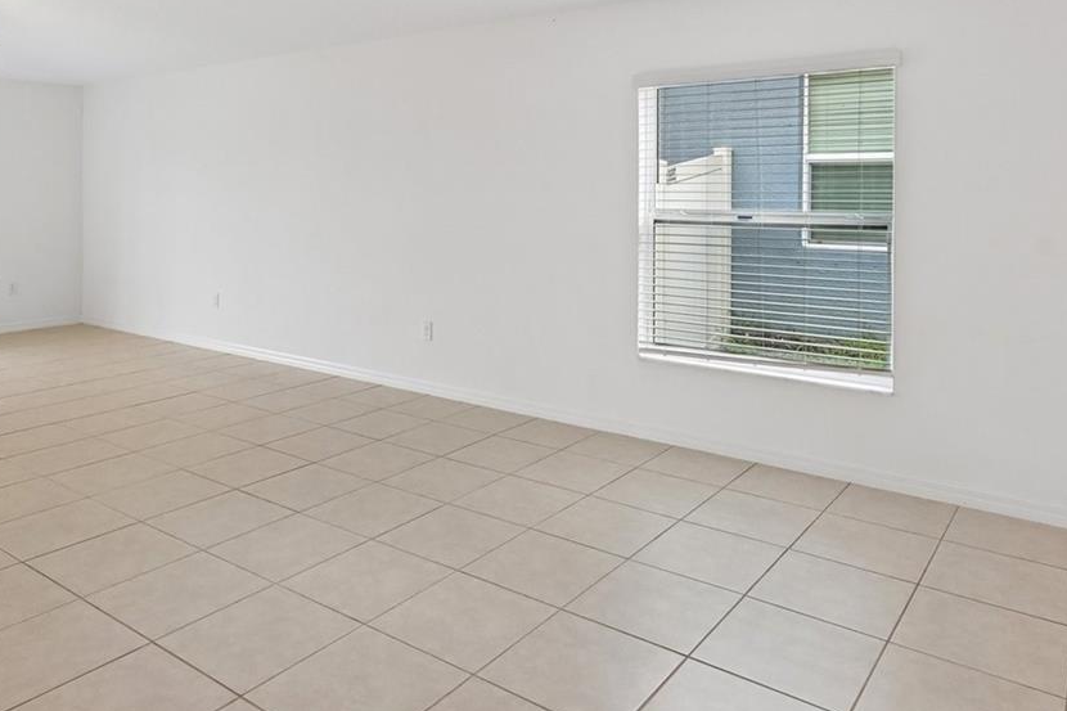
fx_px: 800
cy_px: 177
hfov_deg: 67.4
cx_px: 516
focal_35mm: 27
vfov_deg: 46.2
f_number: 8
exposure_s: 1/60
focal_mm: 14
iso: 400
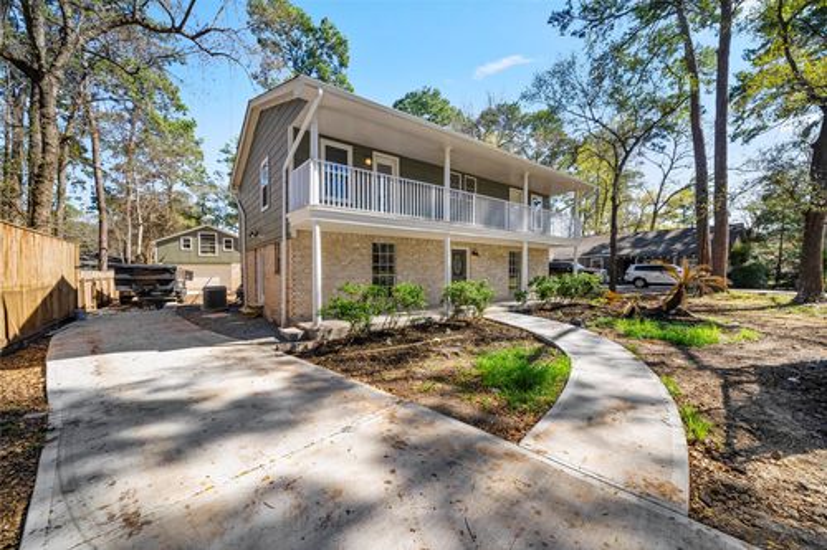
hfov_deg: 108.3
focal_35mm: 13
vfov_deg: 85.4
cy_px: 275
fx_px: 299
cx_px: 414
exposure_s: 1/500
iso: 400
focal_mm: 13
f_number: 9
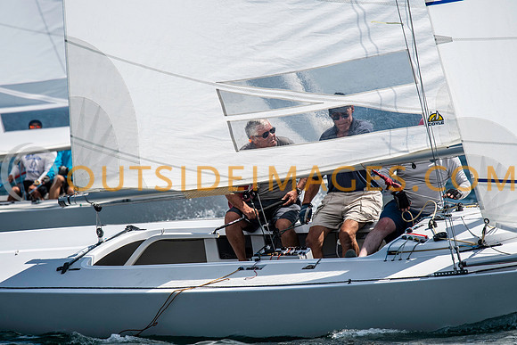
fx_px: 6464
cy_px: 172
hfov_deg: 4.6
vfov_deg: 3.1
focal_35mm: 450
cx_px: 258
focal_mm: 300
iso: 320
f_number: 5.6
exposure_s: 1/3200
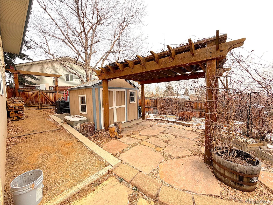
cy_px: 102
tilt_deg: -4.7
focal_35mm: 14
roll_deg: +2.0
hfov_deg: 102.1
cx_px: 136
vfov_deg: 85.7
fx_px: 110
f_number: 2.2
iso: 40
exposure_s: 1/173
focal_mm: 2.22
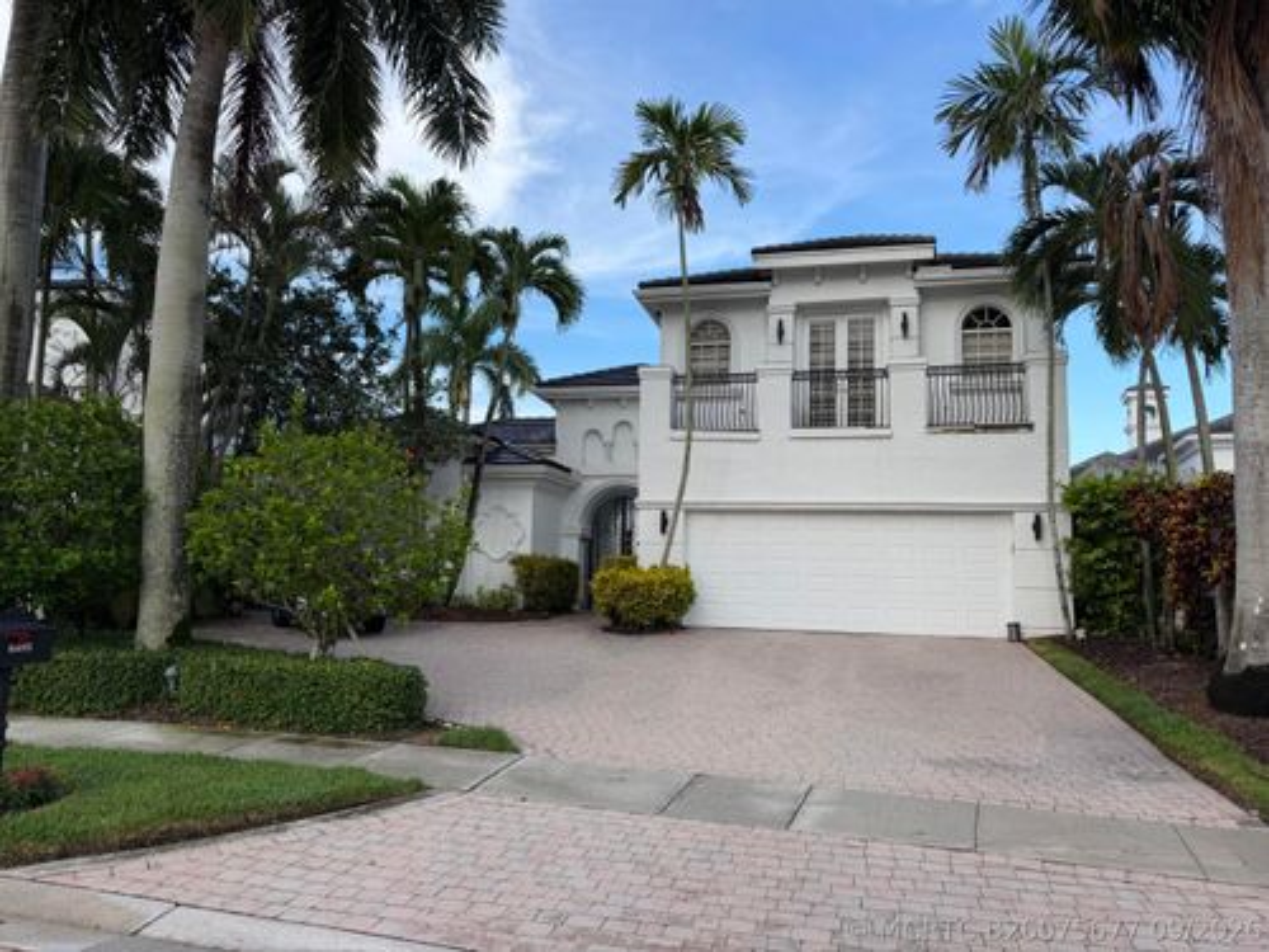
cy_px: 476
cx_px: 634
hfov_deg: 71.6
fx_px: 880
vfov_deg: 56.8
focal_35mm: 24
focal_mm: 6.76
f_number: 1.78
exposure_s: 1/1361
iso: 80
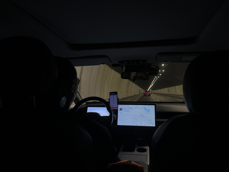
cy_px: 86
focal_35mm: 26
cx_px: 114
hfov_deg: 67.3
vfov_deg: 53.1
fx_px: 172
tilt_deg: +1.3
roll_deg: +1.4
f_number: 1.6
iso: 125
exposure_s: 1/96
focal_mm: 5.1
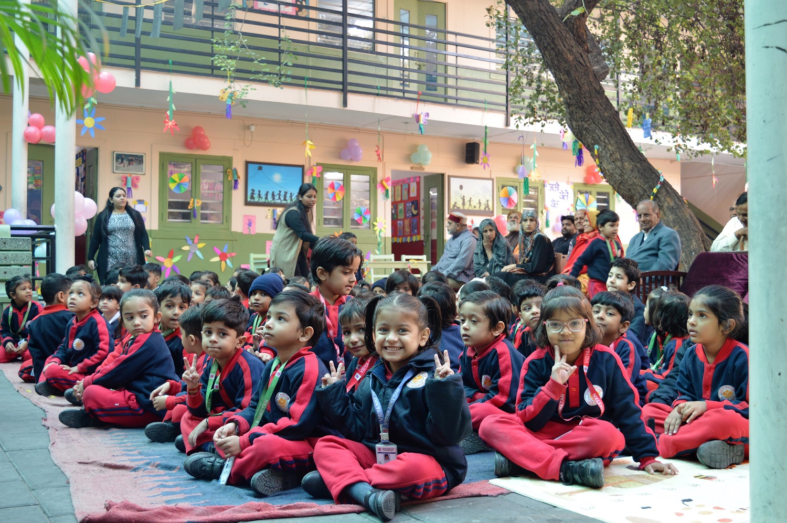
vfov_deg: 32.9
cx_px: 394
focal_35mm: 40
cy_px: 262
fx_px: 884
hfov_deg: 48.0
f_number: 5
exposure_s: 1/40
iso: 400
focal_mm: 27
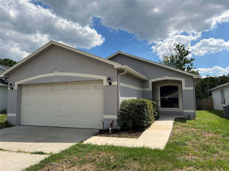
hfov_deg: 67.3
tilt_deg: +4.3
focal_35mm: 26
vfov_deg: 53.1
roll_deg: +0.6
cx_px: 114
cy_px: 86
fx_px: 172
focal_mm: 5.7
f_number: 1.5
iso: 50
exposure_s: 1/5587
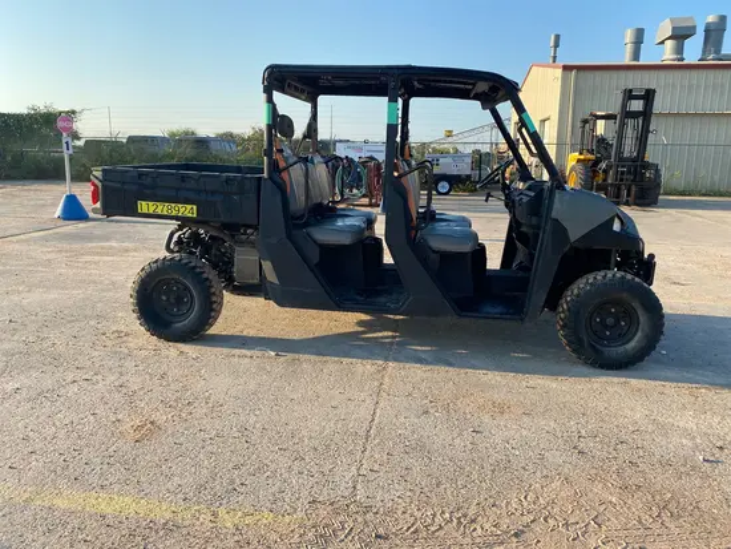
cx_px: 366
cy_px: 274
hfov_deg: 67.3
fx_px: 549
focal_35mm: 26
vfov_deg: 53.1
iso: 32
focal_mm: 4.25
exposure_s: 1/1053
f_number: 1.8
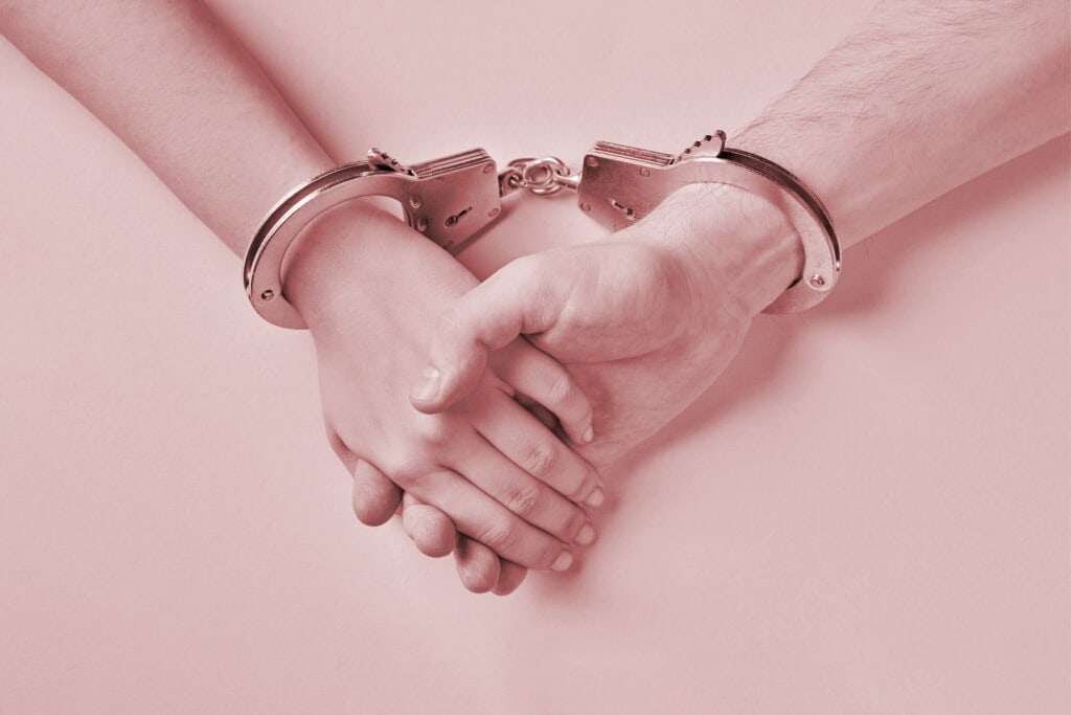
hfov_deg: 39.6
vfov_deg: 27.0
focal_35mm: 50
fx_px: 1488
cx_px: 536
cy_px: 358
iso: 100
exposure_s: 1/160
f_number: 8
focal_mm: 50
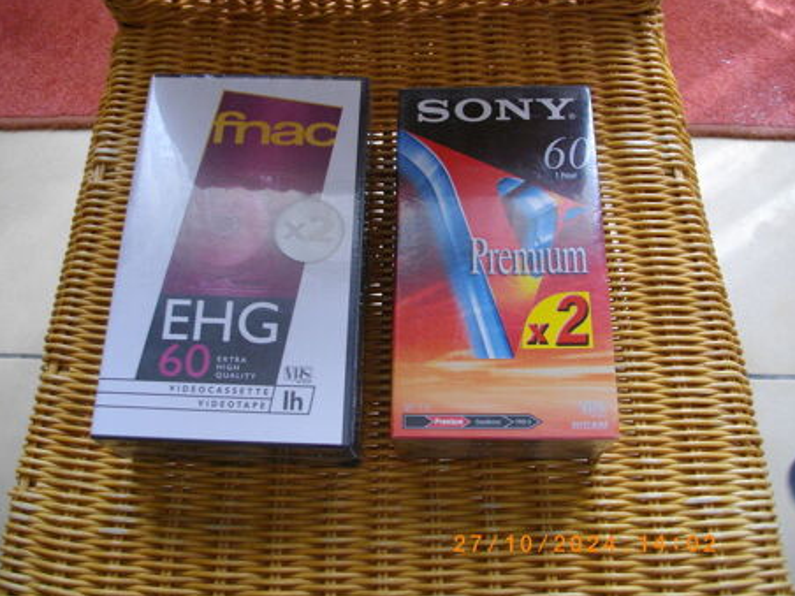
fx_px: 781
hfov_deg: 53.9
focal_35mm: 34
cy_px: 295
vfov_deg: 41.8
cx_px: 380
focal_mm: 5.7
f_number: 2.9
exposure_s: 1/100
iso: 200
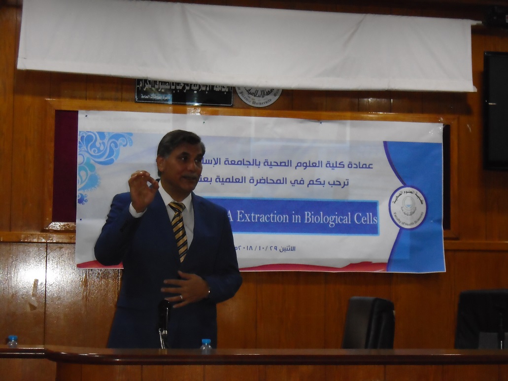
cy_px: 190
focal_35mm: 79
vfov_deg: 18.7
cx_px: 254
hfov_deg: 24.7
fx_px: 1159
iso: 640
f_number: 6.1
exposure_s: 1/60
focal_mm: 14
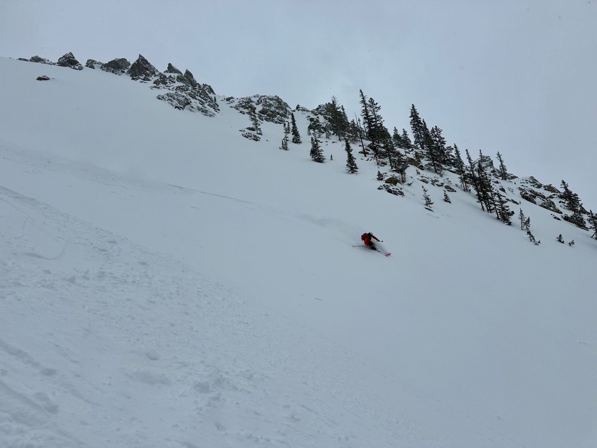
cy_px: 224
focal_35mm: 24
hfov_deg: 71.6
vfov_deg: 56.8
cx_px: 298
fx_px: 414
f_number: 1.78
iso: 80
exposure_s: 1/15625
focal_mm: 6.86
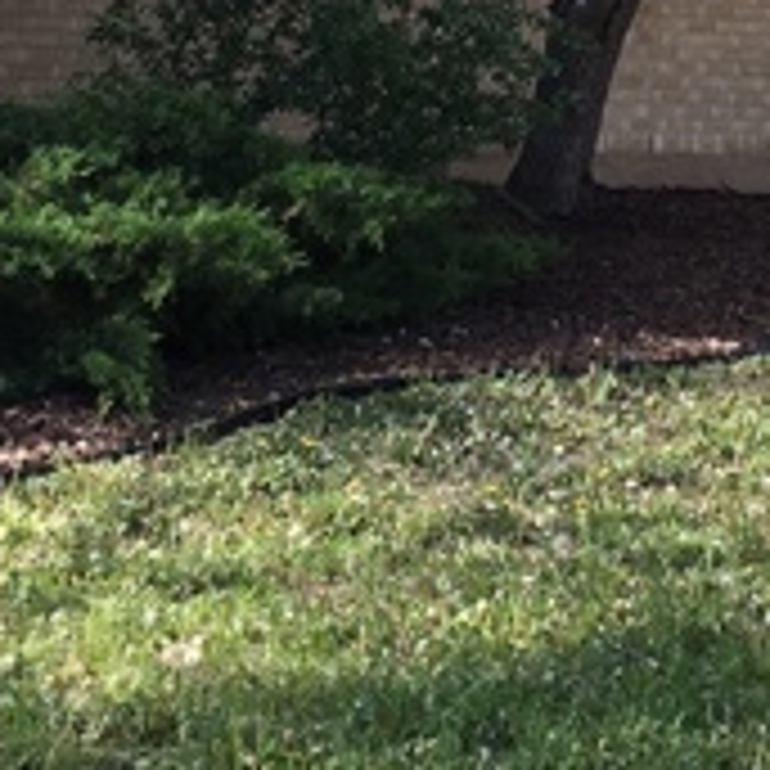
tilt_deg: +5.5
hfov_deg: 17.2
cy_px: -167
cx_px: 642
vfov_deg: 16.6
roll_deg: -1.3
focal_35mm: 100
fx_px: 2517
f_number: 2.2
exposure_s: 1/319
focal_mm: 4.15
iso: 25
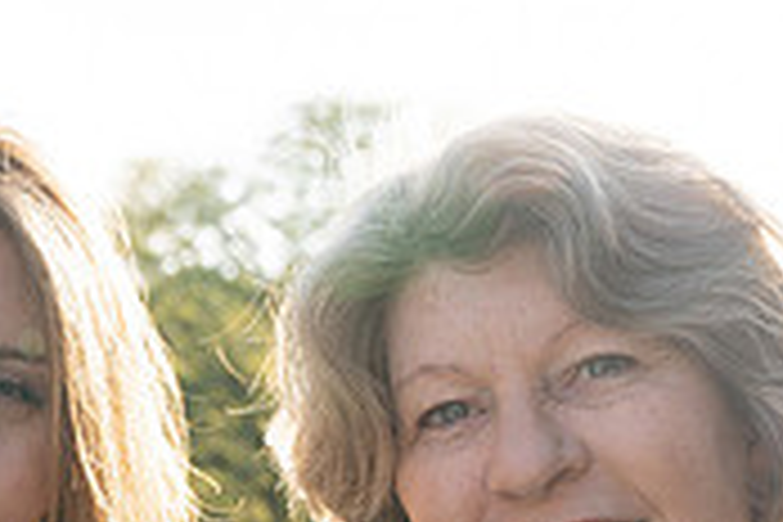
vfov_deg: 13.6
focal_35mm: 100
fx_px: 2175
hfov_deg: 19.5
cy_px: 380
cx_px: -76
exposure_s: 1/250
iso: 125
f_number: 4.5
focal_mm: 30
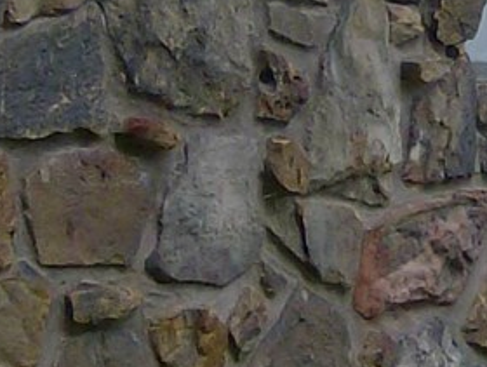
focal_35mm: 246
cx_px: 365
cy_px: 97
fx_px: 3467
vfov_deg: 6.1
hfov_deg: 8.0
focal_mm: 6
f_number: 2.8
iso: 100
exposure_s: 1/412
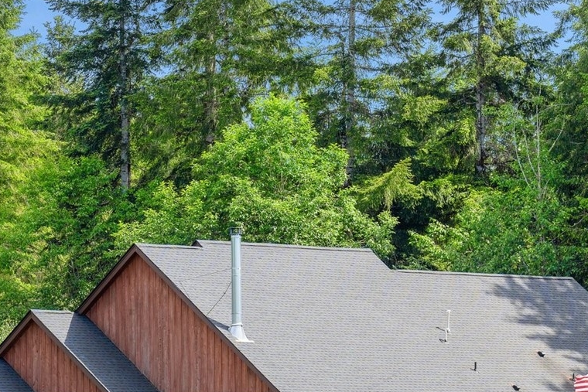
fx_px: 4231
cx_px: 276
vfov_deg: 5.3
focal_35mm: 259
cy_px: 402
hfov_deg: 7.9
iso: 100
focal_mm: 116
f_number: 6.3
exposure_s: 1/50
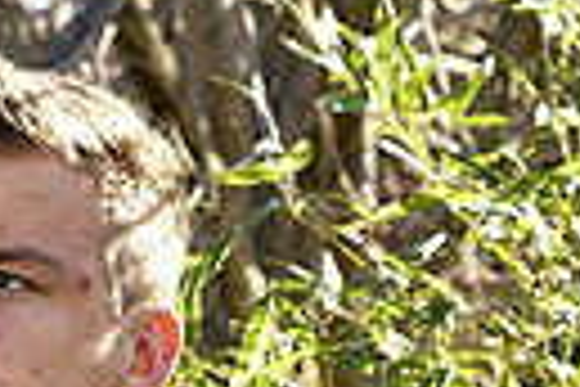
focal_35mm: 261
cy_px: 772
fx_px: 4205
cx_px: -157
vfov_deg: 5.2
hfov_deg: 7.8
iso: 200
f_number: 6.3
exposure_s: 1/160
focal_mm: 58
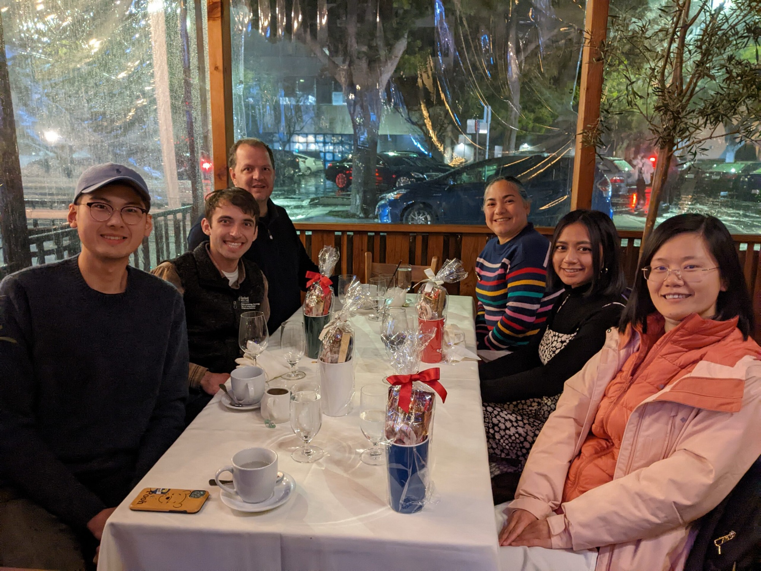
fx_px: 594
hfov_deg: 65.3
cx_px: 380
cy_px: 286
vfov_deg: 51.4
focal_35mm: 27
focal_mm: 4.44
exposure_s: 1/15
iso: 1194
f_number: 1.8
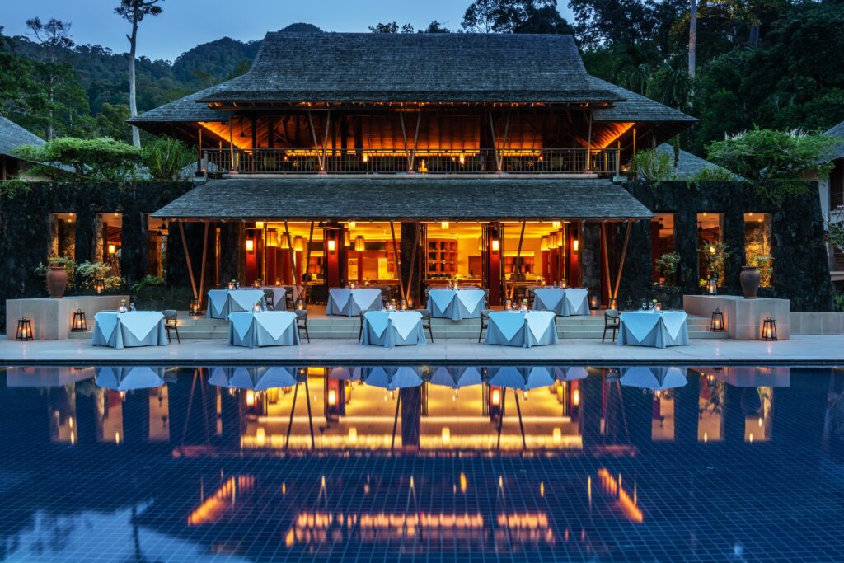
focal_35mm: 34
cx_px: 422
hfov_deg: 55.8
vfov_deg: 38.9
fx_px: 797
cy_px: 282
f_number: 16
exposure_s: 20
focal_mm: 34
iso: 100
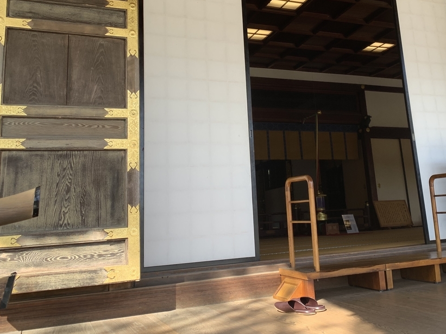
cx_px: 275
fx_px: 490
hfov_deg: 48.6
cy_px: 109
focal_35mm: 38
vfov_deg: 37.3
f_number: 1.8
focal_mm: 4.25
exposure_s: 1/220
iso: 25
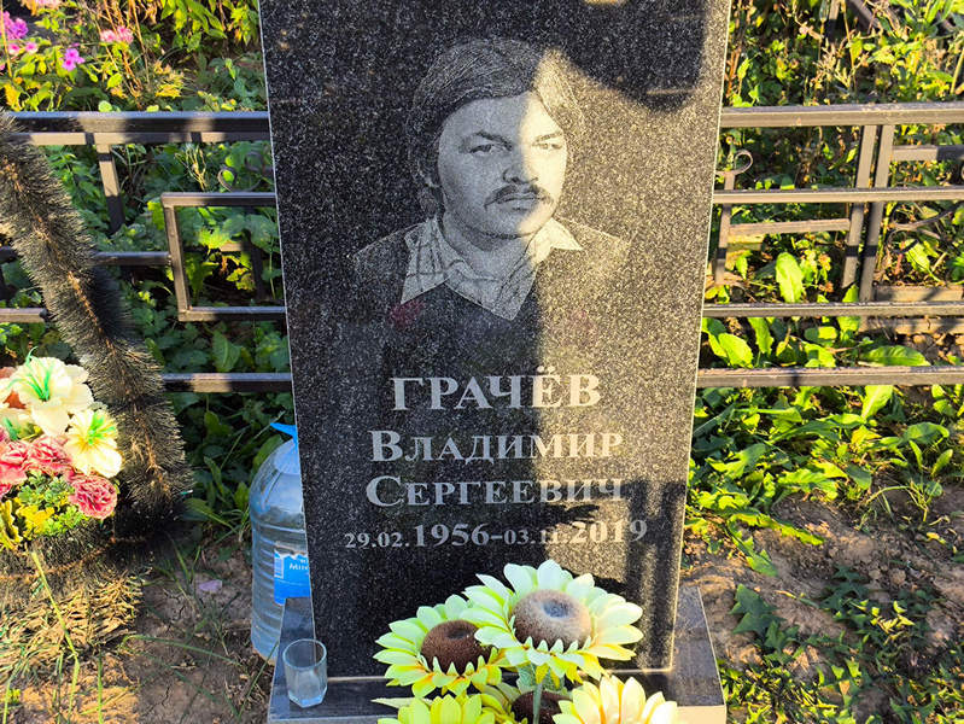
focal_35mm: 50
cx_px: 482
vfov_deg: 29.1
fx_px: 1393
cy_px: 362
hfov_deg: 38.2
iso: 50
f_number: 1.7
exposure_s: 1/292
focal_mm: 4.71
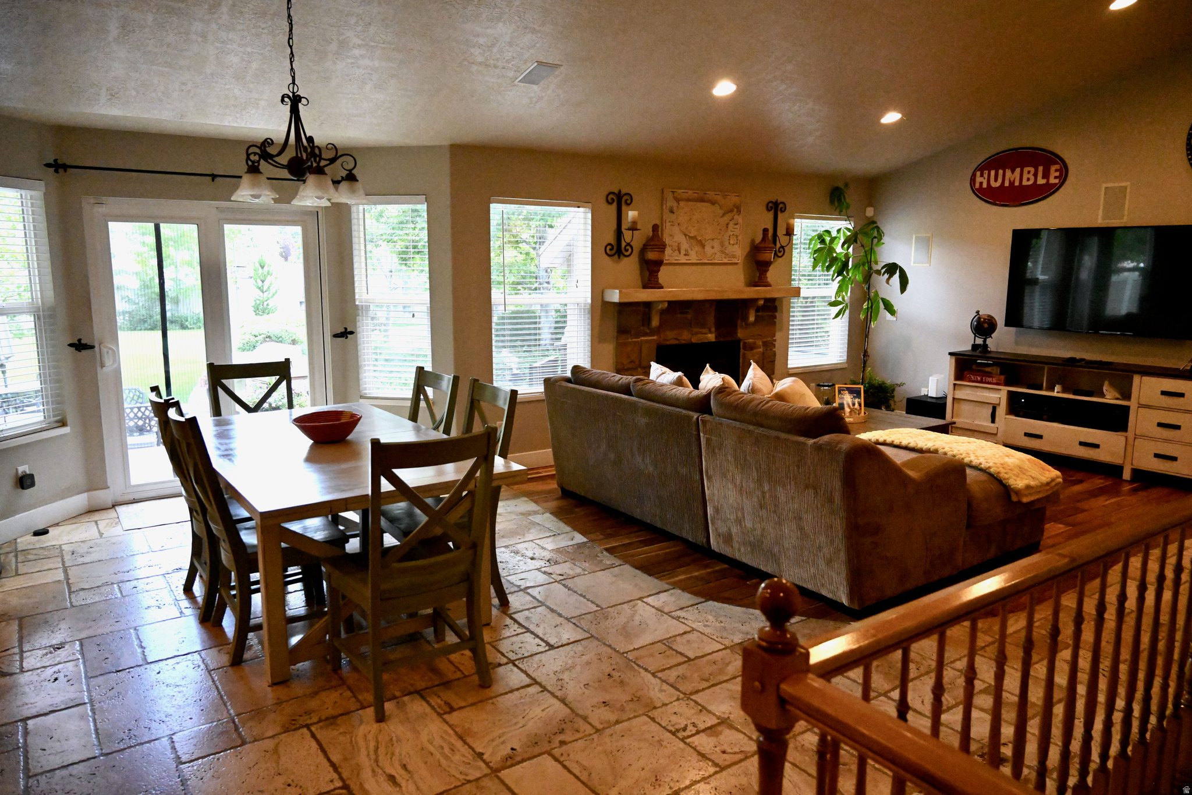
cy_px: 398
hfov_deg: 73.7
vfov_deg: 53.1
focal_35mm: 24
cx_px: 596
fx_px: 795
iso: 10000
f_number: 4
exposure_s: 1/1000
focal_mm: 24
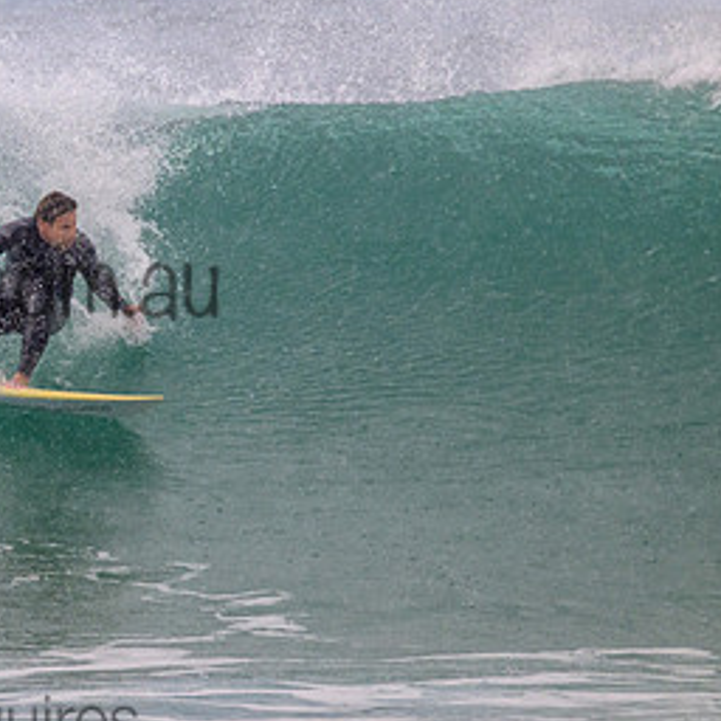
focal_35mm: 1538
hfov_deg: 1.1
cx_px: -79
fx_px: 36243
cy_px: 252
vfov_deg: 1.1
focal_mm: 800
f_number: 11
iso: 1400
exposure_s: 1/2000
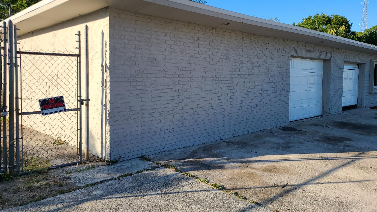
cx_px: 190
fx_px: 290
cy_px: 91
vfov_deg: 40.1
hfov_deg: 66.1
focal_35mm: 29
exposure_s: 1/1410
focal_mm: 5.4
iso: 40
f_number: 1.8
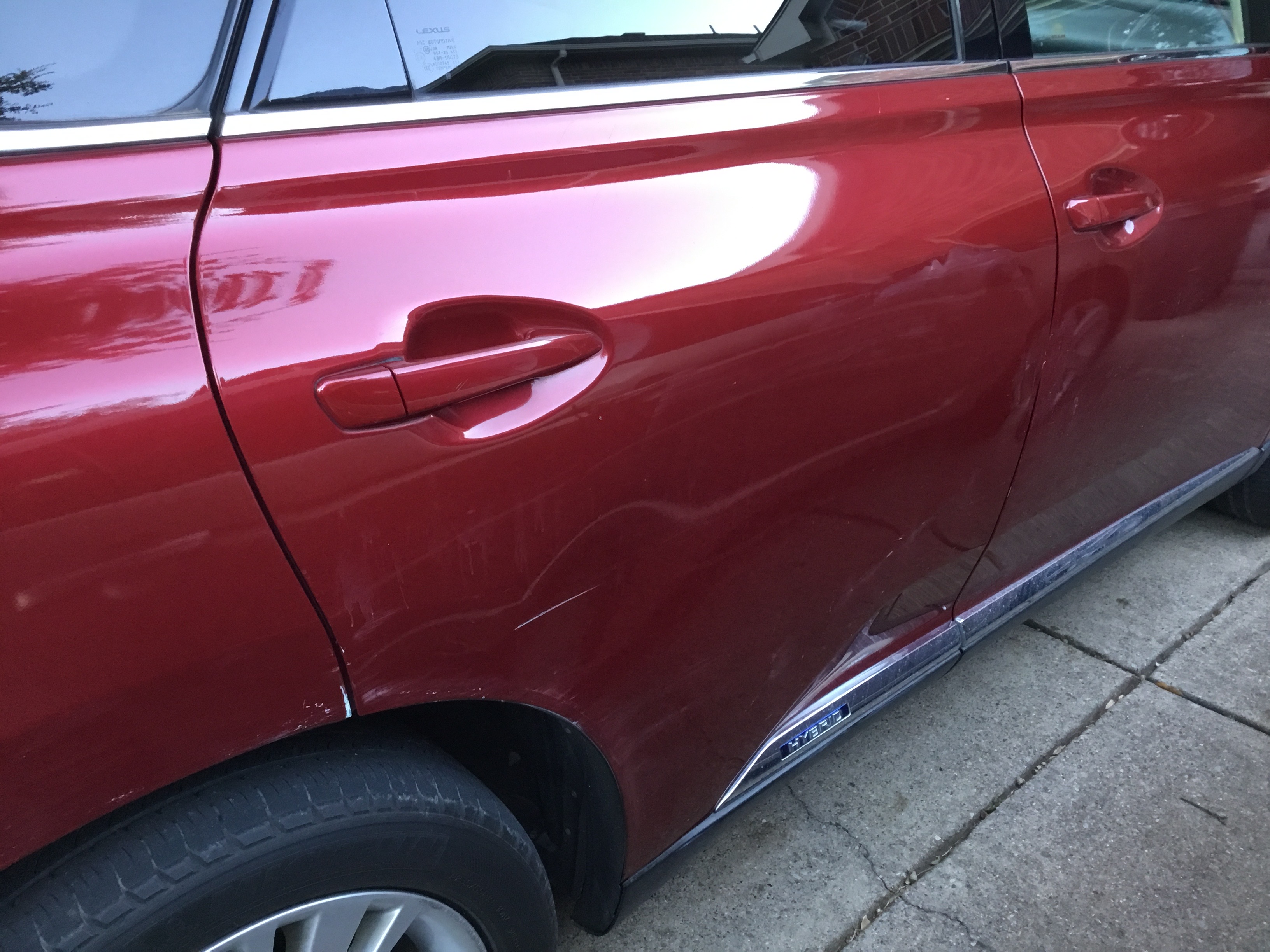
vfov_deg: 45.4
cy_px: 476
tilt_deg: -20.7
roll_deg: -7.2
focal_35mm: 31
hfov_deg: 58.4
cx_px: 635
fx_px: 1137
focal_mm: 3.3
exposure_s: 1/30
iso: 80
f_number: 2.4
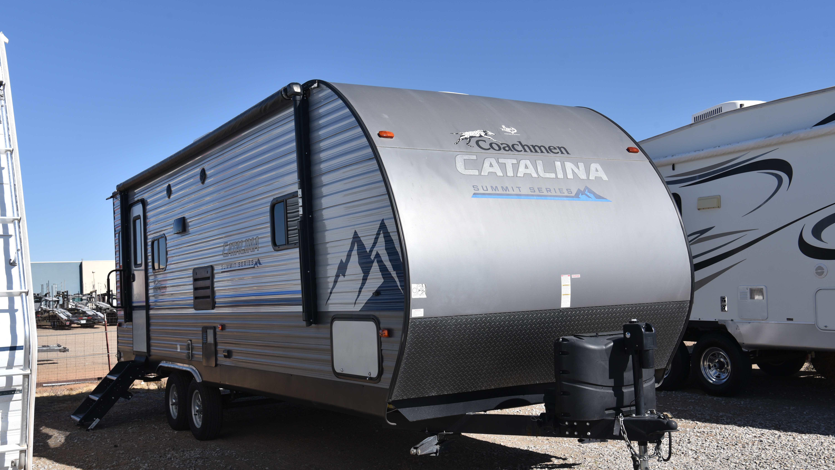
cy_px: 268
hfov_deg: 50.5
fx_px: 886
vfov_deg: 29.7
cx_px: 419
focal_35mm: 40
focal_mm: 38
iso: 200
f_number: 10
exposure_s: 1/400
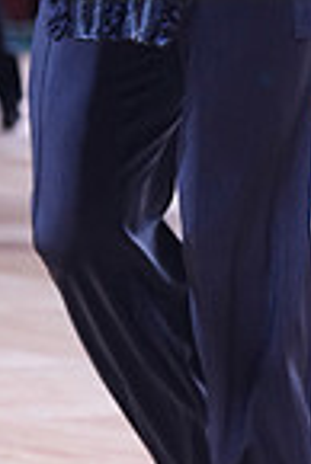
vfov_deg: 7.3
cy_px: -102
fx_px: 3619
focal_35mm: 280
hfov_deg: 4.9
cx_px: 505
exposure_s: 1/400
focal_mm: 70
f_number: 2.8
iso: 1600
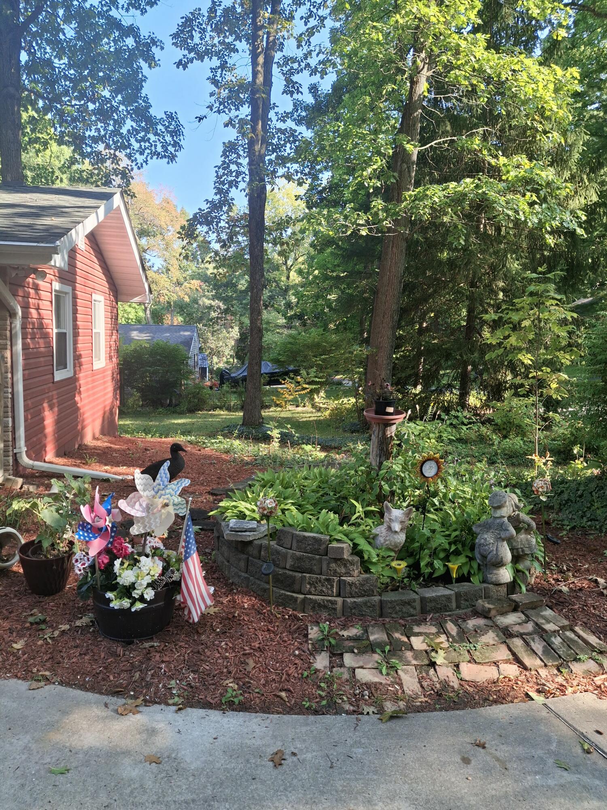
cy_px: 405
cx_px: 304
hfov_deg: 54.9
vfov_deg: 69.4
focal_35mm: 25
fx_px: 585
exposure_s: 1/225
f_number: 1.8
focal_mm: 4.69
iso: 32
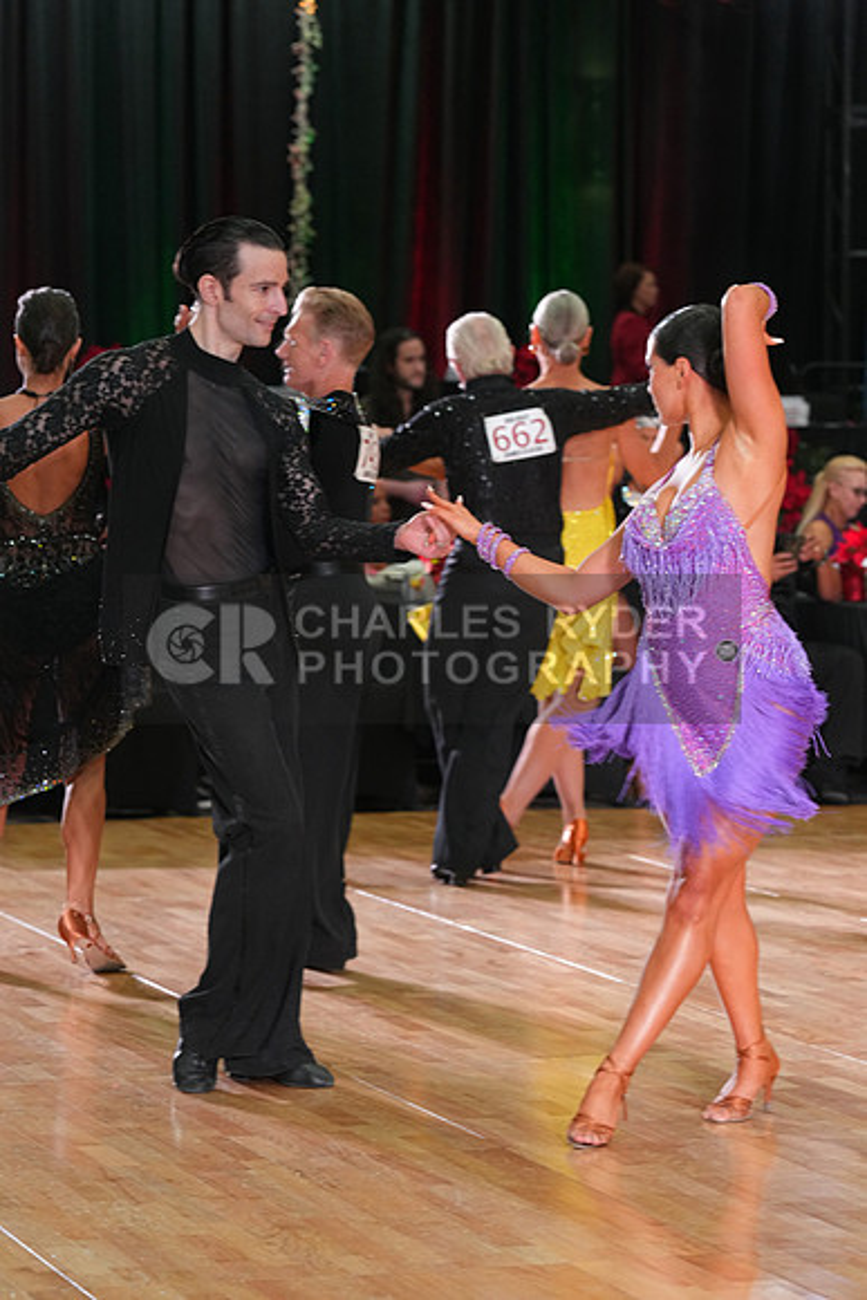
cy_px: 650
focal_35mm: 123
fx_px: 4440
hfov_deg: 11.2
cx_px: 434
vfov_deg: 16.6
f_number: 4.5
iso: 2500
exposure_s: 1/200
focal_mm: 123
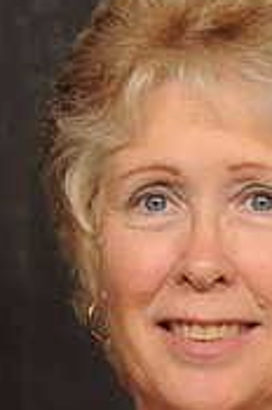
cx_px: 179
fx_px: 3072
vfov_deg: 7.6
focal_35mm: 270
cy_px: 347
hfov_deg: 5.1
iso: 200
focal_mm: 70
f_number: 6.3
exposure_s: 1/60
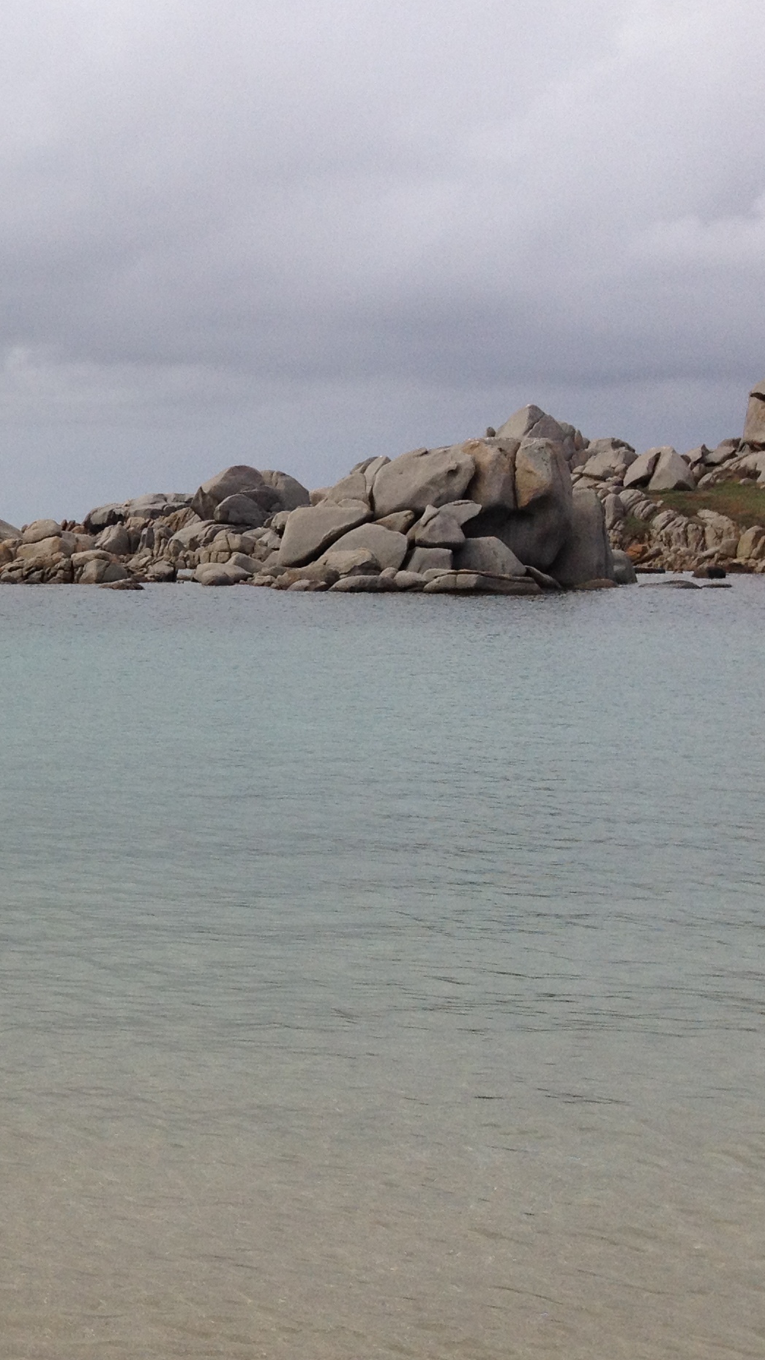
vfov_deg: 31.4
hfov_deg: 16.5
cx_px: -352
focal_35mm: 67
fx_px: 2416
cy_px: 550
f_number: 2.4
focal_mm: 4.28
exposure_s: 1/2123
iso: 64
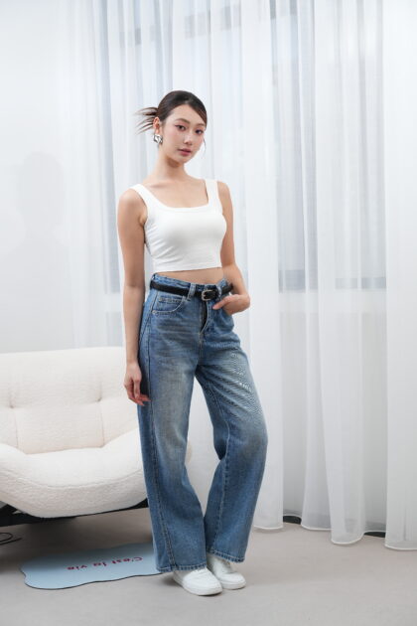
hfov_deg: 27.5
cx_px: 208
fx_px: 851
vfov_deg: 40.3
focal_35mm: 49
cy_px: 313
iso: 250
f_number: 5
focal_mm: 49
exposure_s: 1/200
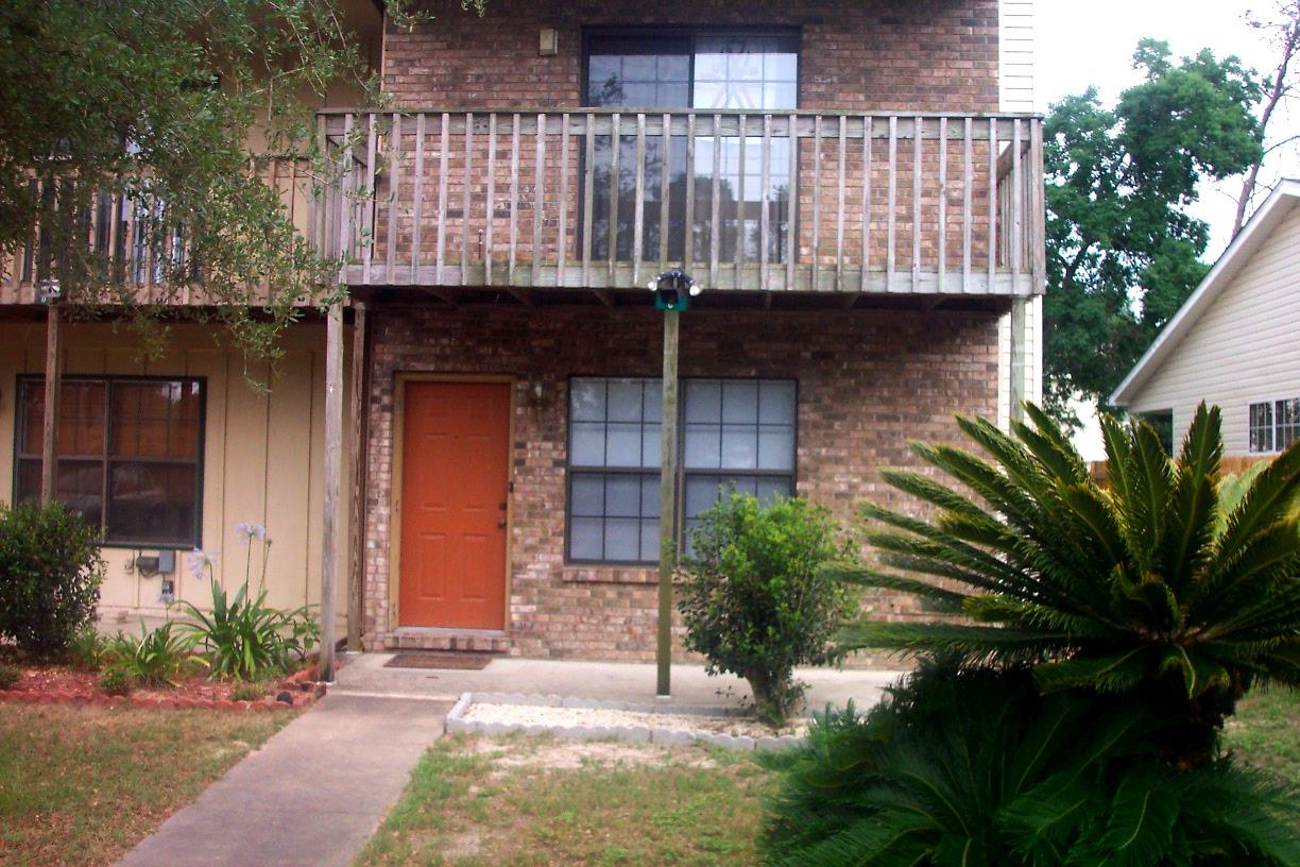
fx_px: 1264
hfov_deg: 54.4
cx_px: 650
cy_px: 434
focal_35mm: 35
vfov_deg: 37.9
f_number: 2.8
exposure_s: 1/350
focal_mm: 7.5
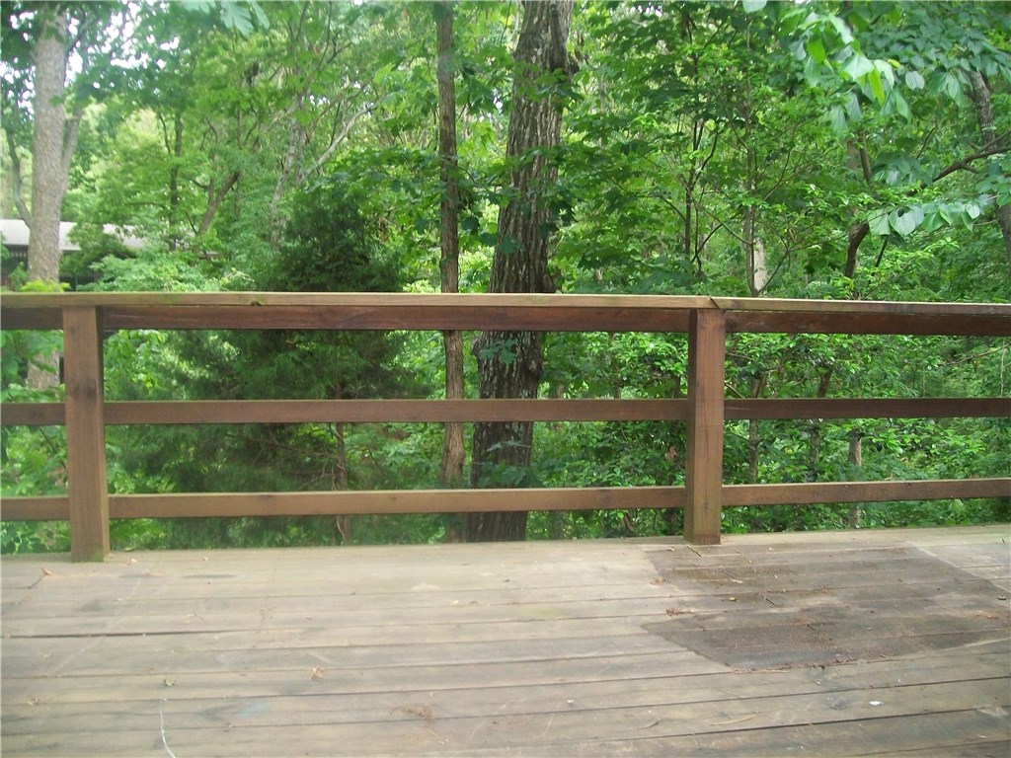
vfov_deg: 41.8
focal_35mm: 34
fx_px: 993
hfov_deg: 54.0
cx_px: 506
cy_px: 379
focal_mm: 6.1
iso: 160
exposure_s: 1/125
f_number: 2.7
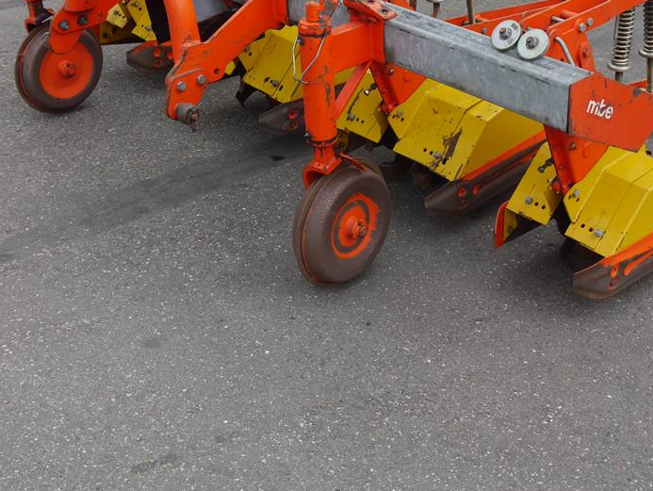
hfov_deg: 32.5
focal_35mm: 59
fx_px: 1114
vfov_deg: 24.7
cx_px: 415
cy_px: 156
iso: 160
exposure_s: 1/200
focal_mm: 20
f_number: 5.6
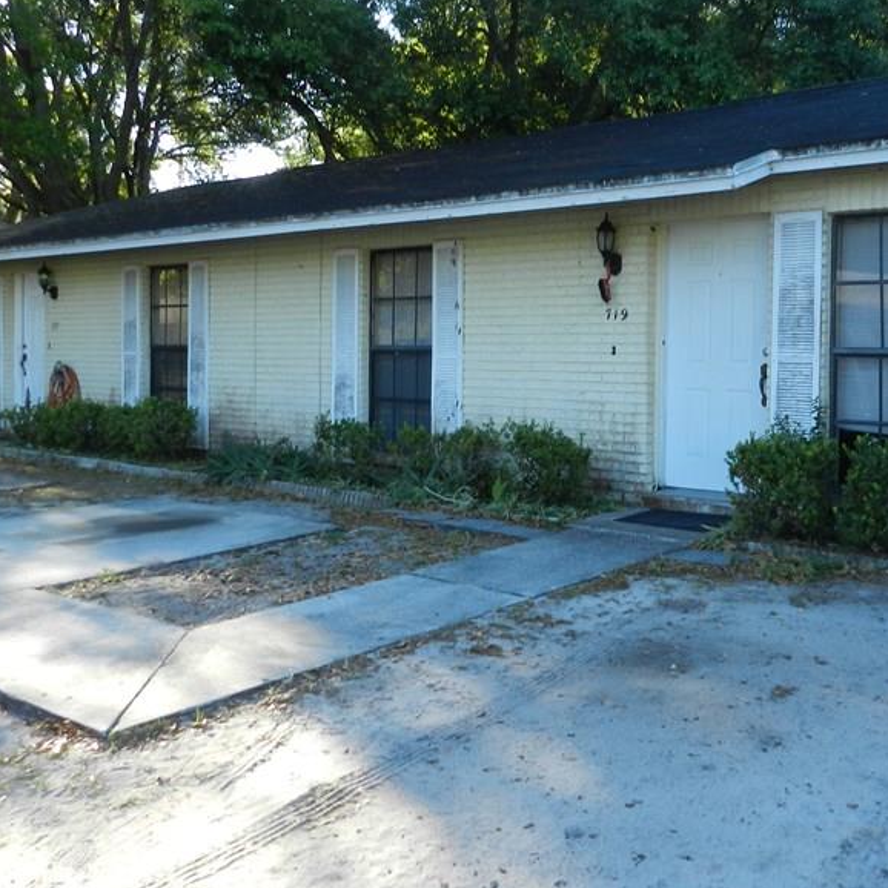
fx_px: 1045
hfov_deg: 45.7
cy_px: 384
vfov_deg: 45.9
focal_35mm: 36
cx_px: 552
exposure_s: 1/200
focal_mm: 4
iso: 160
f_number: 3.4
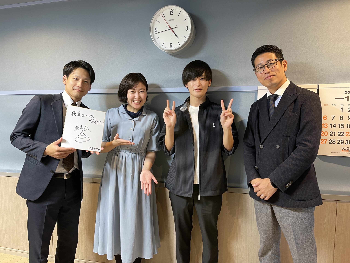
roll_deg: +0.1
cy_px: 132
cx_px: 175
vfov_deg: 53.1
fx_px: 263
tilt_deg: -4.5
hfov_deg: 67.3
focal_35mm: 26
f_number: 1.6
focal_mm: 5.1
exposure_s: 1/50
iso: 200
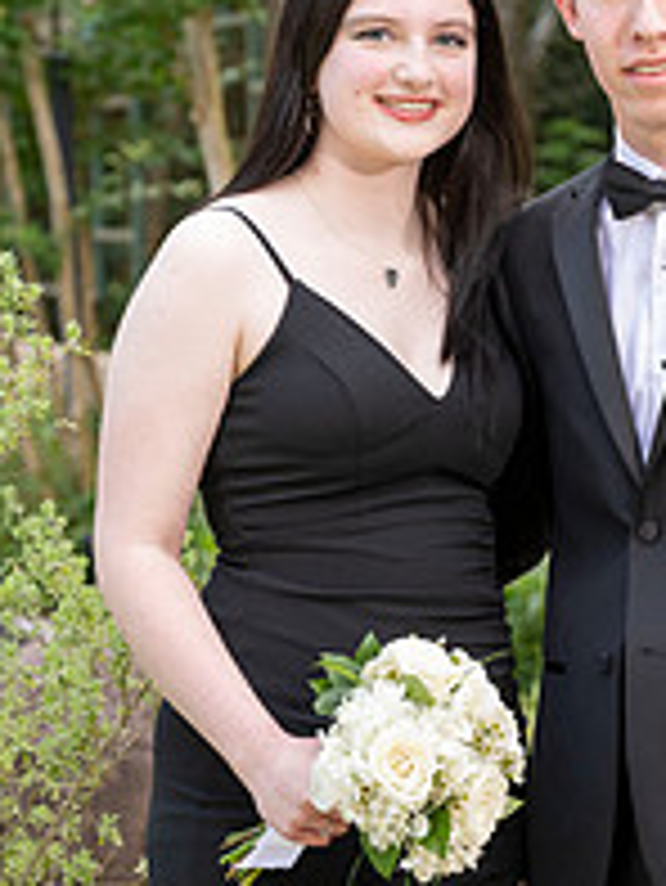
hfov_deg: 8.7
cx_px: 562
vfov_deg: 11.6
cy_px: 504
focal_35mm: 171
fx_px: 4382
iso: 500
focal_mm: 78
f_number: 5
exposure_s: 1/200
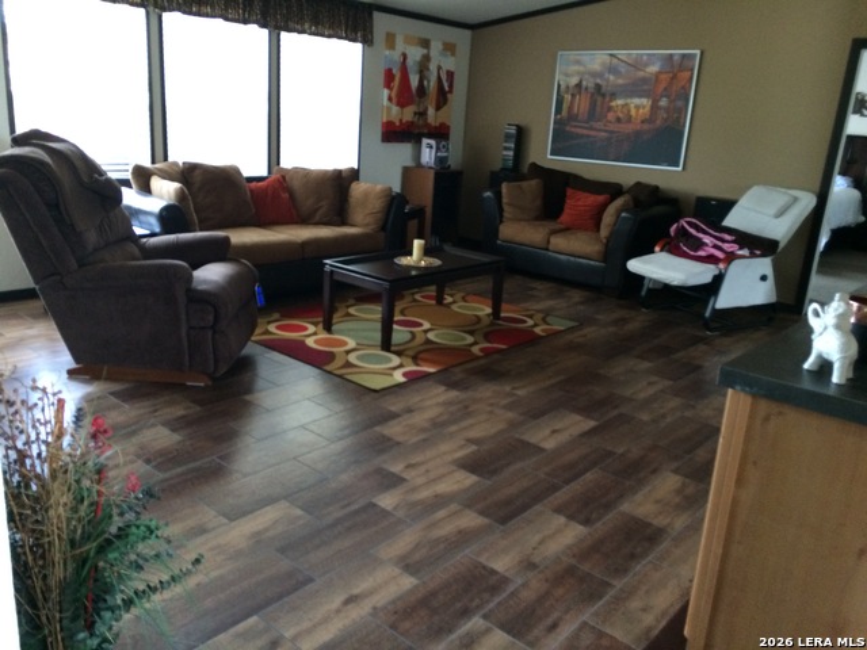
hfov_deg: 61.7
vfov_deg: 48.2
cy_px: 325
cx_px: 434
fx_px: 726
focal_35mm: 29
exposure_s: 1/24
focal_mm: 4.15
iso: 320
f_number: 2.2
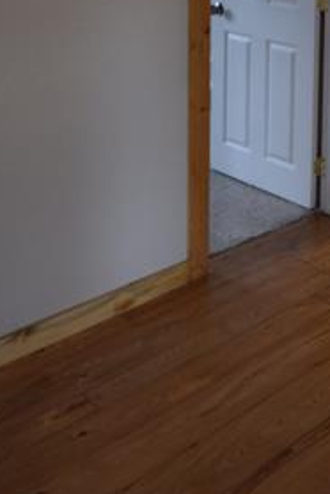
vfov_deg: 30.7
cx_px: 329
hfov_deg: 22.5
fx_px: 795
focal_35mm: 58
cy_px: -52
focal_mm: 14
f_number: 5
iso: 400
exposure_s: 1/100
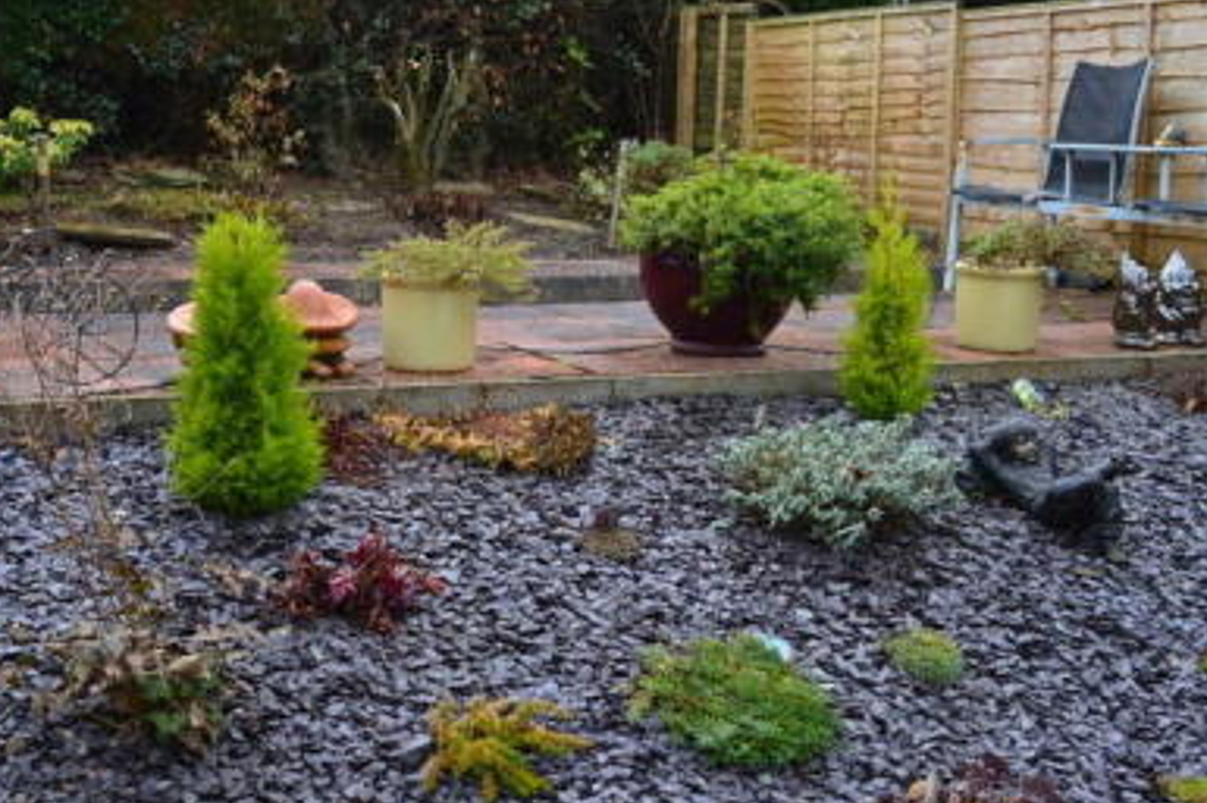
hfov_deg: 42.1
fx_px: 1541
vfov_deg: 28.9
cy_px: 251
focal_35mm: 46
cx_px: 382
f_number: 8
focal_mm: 18
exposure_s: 1/80
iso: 400
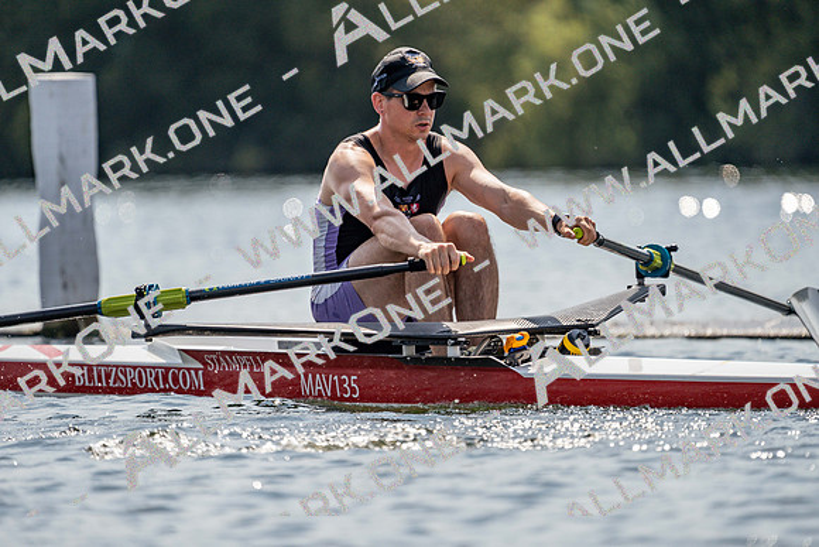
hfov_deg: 3.4
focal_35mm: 600
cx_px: 410
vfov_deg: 2.3
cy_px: 274
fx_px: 13653
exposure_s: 1/1600
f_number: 6.3
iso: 200
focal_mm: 600
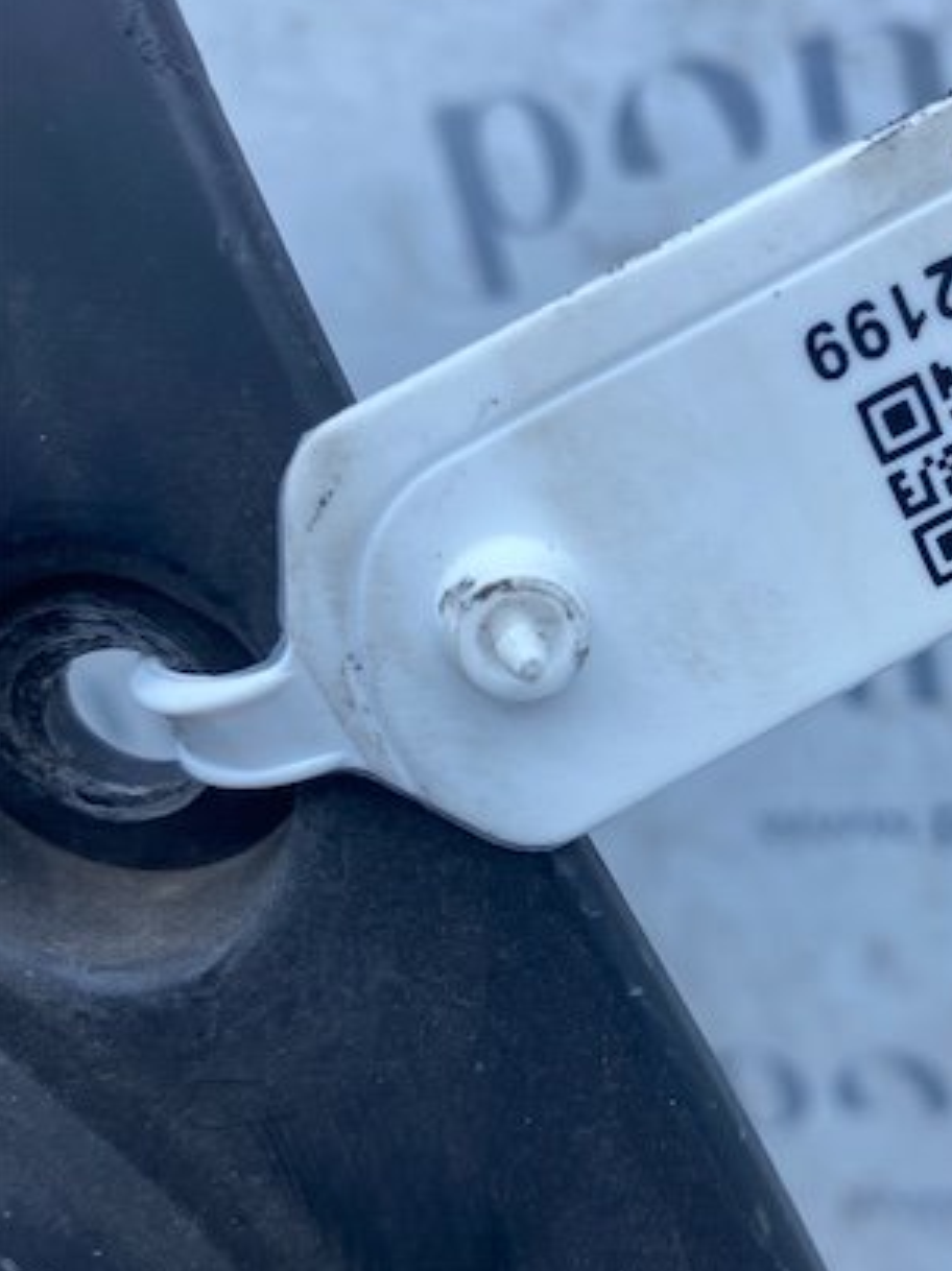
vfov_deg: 45.8
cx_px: 742
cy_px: 682
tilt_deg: -31.5
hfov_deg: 34.2
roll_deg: +3.7
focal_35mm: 41
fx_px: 1505
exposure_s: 1/877
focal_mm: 4.25
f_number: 1.8
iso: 32
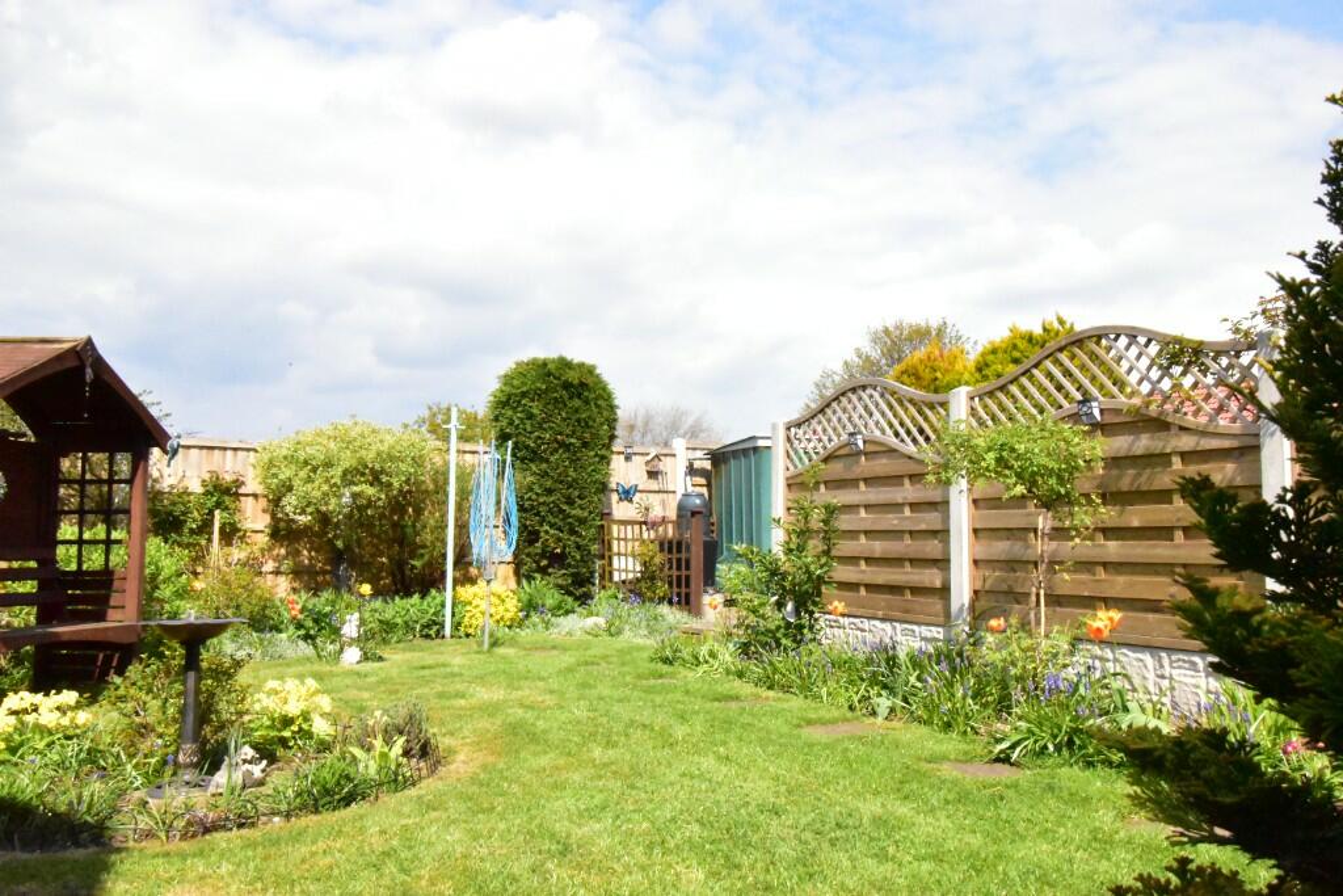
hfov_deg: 64.5
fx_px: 1063
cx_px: 672
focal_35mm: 28
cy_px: 448
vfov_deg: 45.7
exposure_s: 1/2000
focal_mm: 19
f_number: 22
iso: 12800
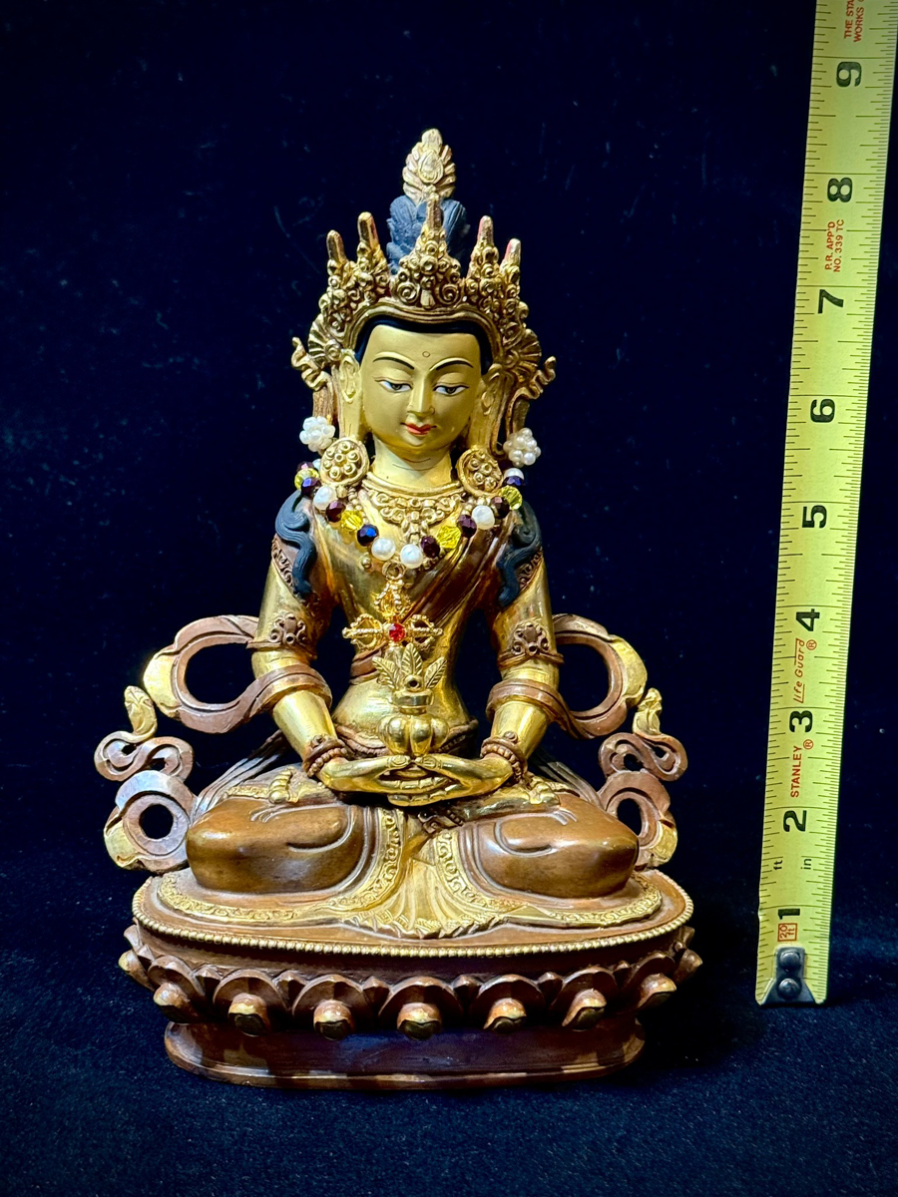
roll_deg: -3.0
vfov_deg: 39.7
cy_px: 598
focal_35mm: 48
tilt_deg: -12.6
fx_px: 1660
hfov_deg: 30.3
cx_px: 449
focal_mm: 6.76
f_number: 1.78
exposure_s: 1/40
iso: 400
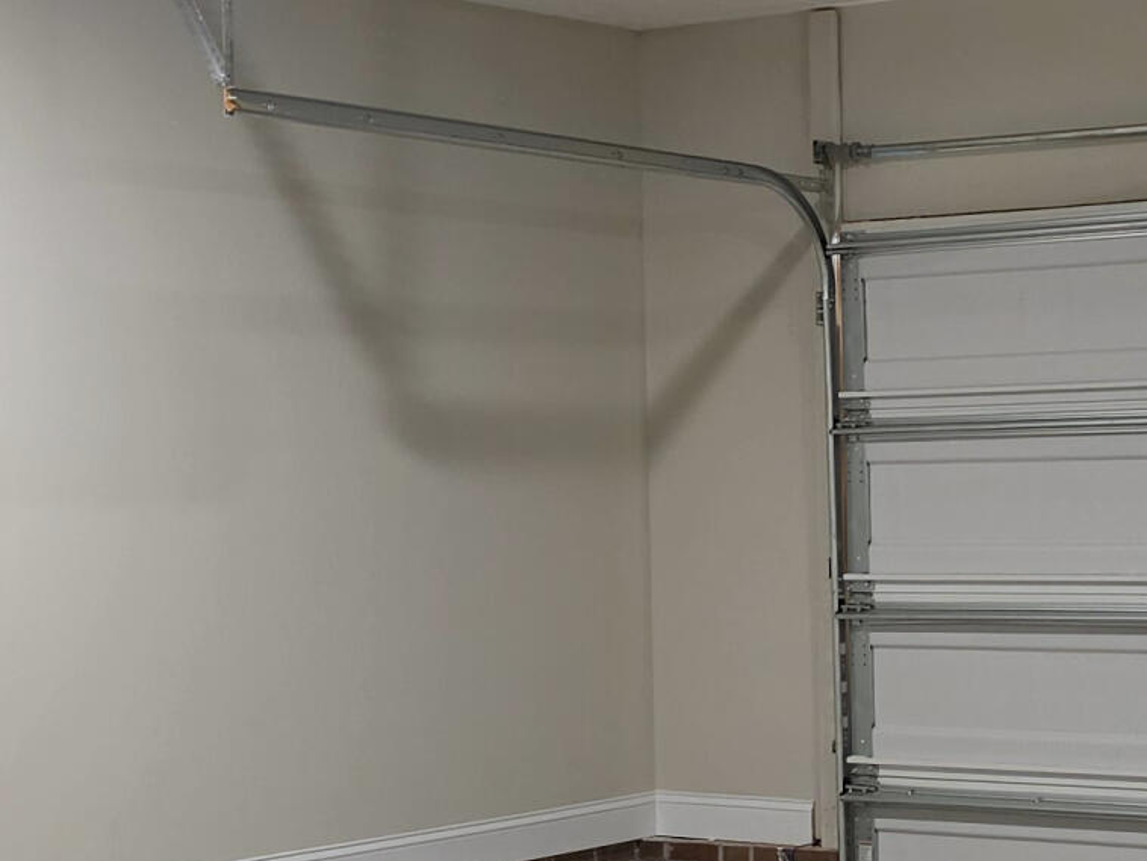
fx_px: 3016
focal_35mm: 91
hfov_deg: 21.4
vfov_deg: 16.2
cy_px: 528
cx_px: 793
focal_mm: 6.5
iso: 800
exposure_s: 1/120
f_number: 1.4
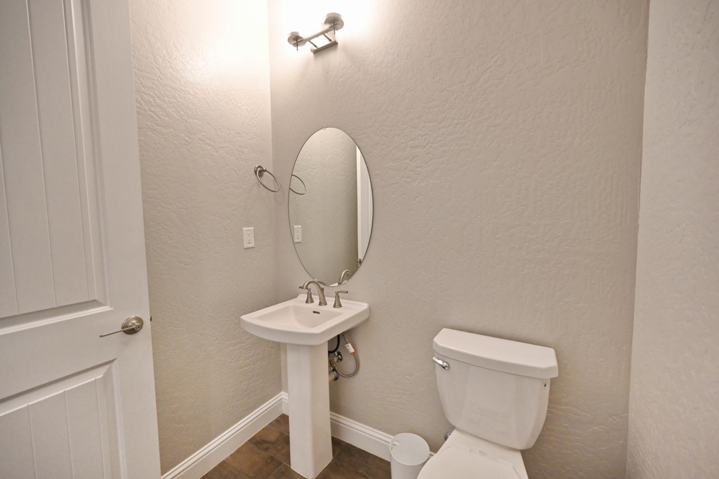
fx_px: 279
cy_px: 240
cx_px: 360
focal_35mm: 14
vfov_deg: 81.1
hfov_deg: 104.3
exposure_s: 1/125
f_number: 4
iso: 2500
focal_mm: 14
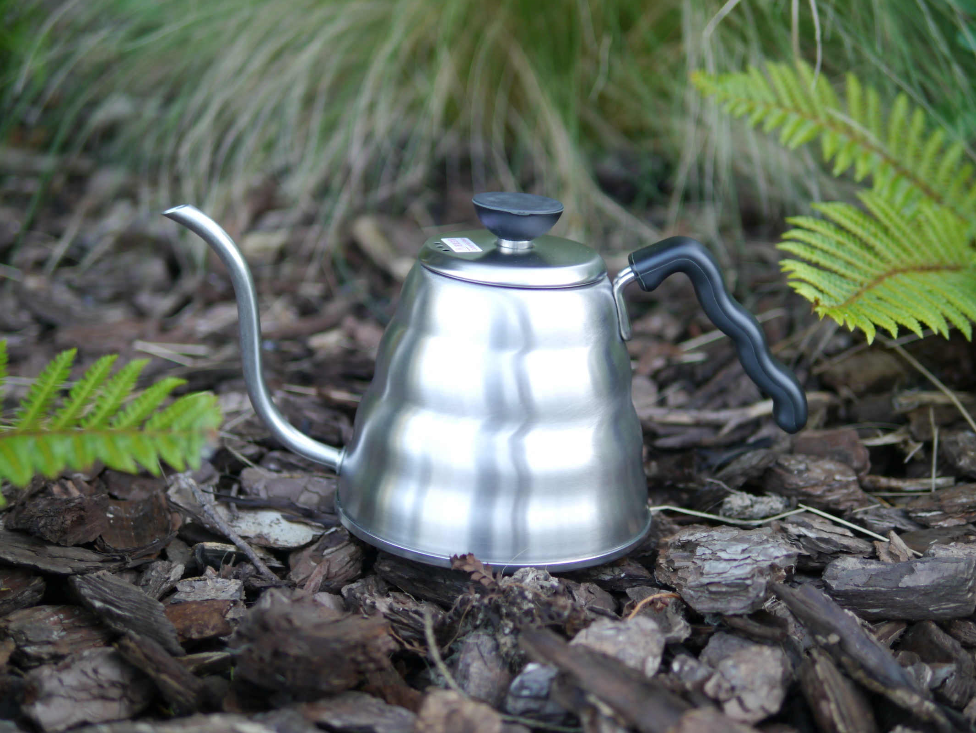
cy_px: 349
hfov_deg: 32.1
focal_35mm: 60
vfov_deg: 24.4
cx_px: 535
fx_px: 1693
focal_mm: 25
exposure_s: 1/250
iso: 160
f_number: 1.4
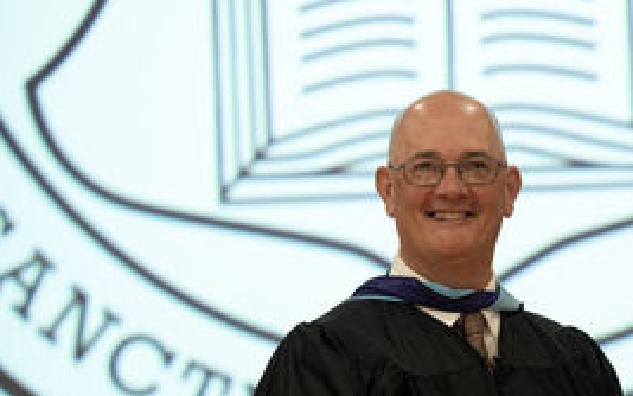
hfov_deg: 5.1
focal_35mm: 411
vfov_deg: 3.2
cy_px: 405
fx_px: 7092
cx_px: 620
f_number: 4
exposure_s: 1/100
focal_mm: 175
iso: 1600
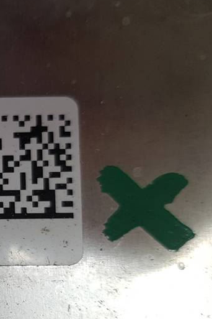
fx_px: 477
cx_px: -94
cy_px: 200
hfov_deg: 21.5
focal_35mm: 54
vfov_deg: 36.7
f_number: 1.7
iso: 50
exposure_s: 1/50
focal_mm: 4.2
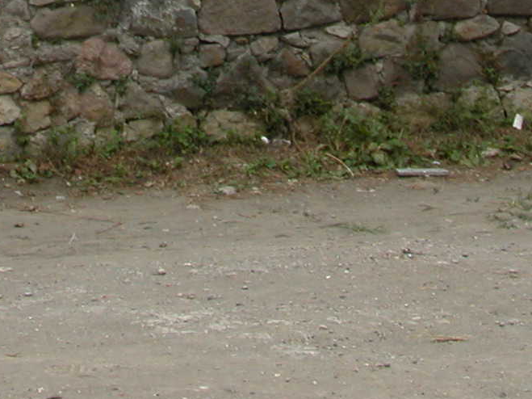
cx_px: 4
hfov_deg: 14.3
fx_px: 2090
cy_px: -353
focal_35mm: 136
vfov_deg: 10.2
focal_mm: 8.9
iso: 100
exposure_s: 1/187
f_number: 5
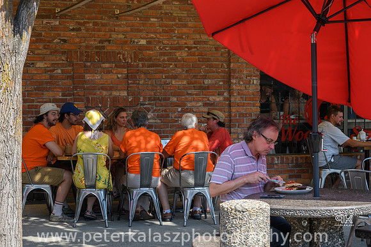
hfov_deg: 26.0
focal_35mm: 78
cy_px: 115
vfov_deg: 17.5
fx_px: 802
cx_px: 163
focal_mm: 66
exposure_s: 1/200
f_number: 8
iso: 180
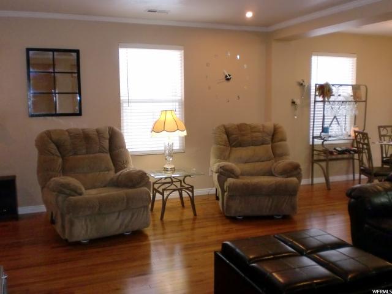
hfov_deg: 52.6
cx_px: 196
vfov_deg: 40.7
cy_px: 147
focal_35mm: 35
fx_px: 396
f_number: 3.1
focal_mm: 6.3
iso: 400
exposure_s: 1/60
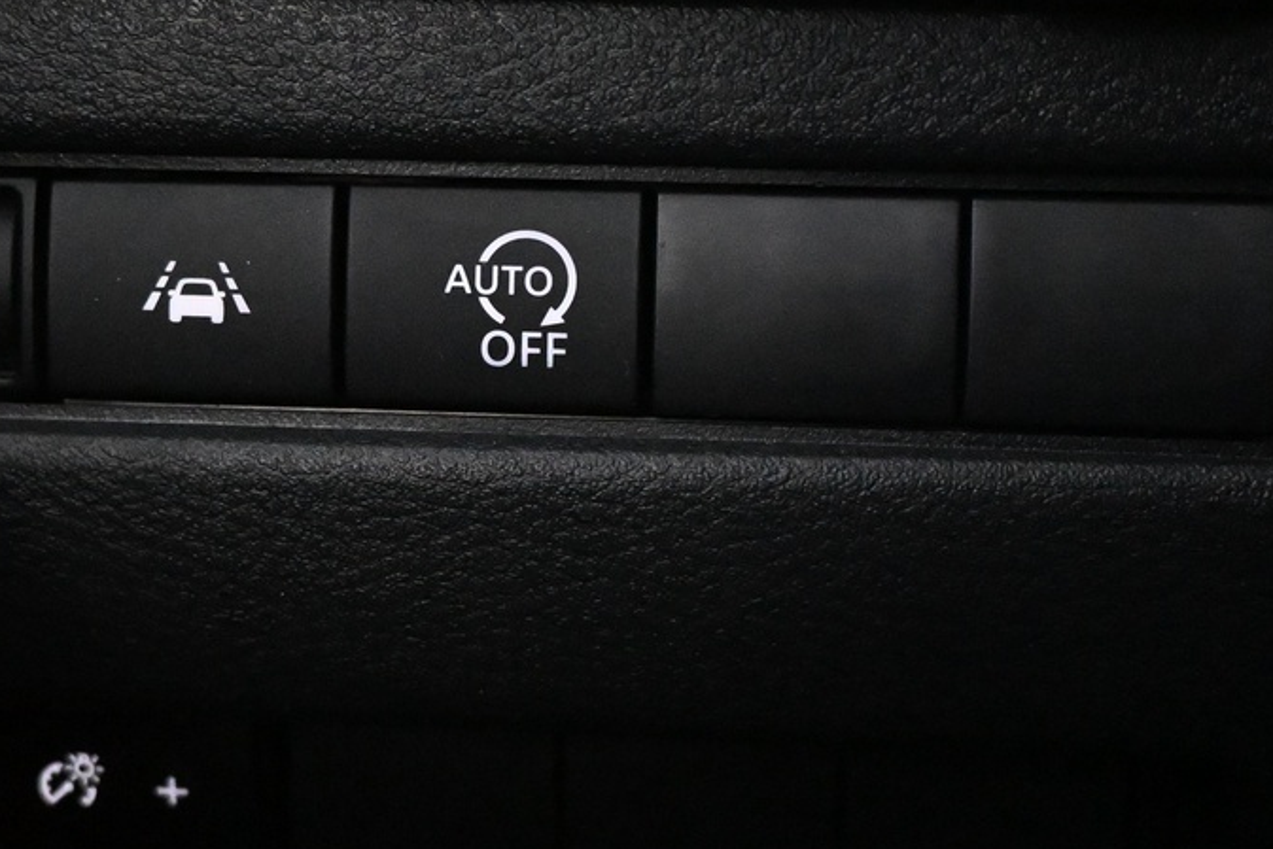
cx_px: 422
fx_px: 2744
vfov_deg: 17.6
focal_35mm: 78
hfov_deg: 26.0
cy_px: 337
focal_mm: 21.5
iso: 9000
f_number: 4
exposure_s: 1/60
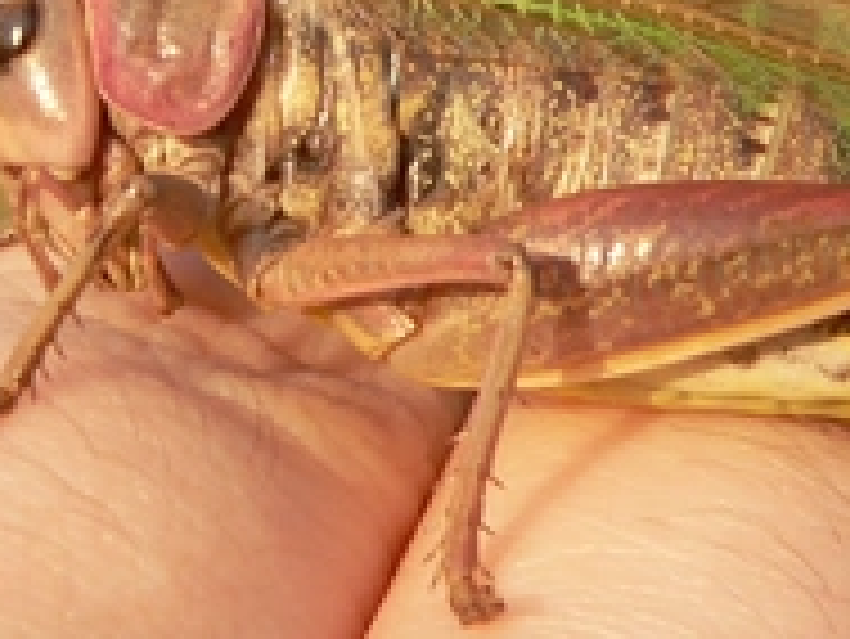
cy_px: 9
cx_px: 526
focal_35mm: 264
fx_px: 6487
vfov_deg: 5.6
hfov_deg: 7.5
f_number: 4
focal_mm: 13.1
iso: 100
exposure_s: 1/500
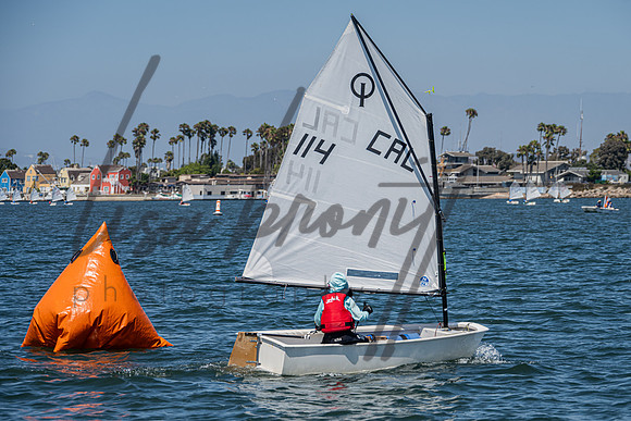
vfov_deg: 8.9
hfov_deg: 13.3
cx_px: 352
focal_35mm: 154
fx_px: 2705
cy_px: 242
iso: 250
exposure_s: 1/1000
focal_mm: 130
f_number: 7.1
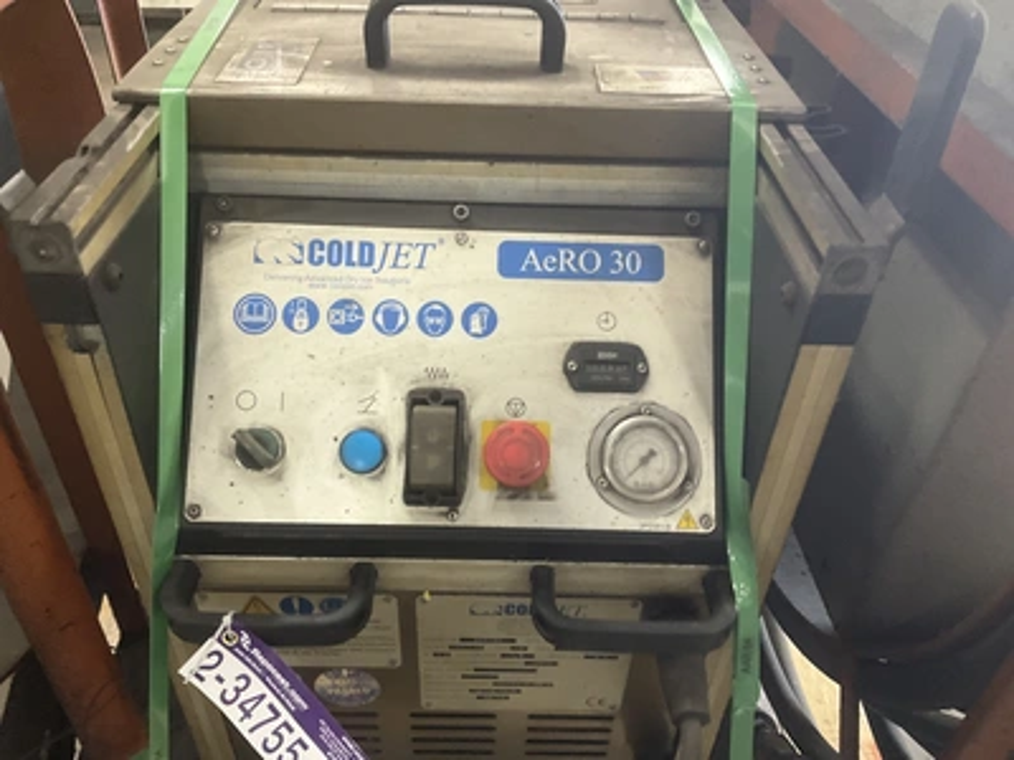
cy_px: 380
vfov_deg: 48.2
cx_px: 507
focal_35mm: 29
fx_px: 849
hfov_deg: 61.7
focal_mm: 3
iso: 200
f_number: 1.8
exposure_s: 1/40
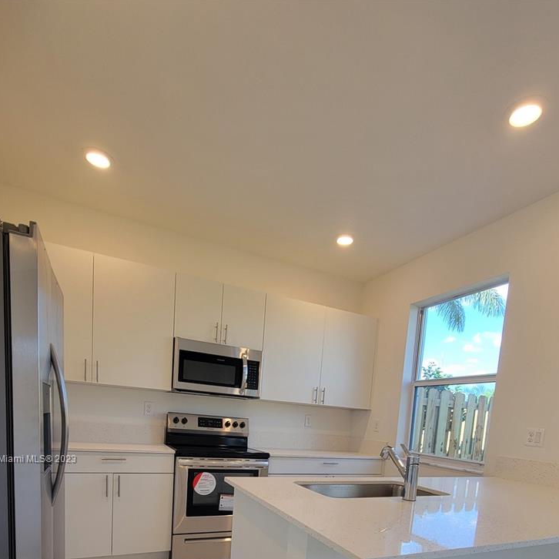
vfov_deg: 68.9
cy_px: 460
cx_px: 282
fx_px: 347
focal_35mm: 19
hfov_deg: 77.7
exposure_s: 1/60
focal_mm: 2.2
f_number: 2.2
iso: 80
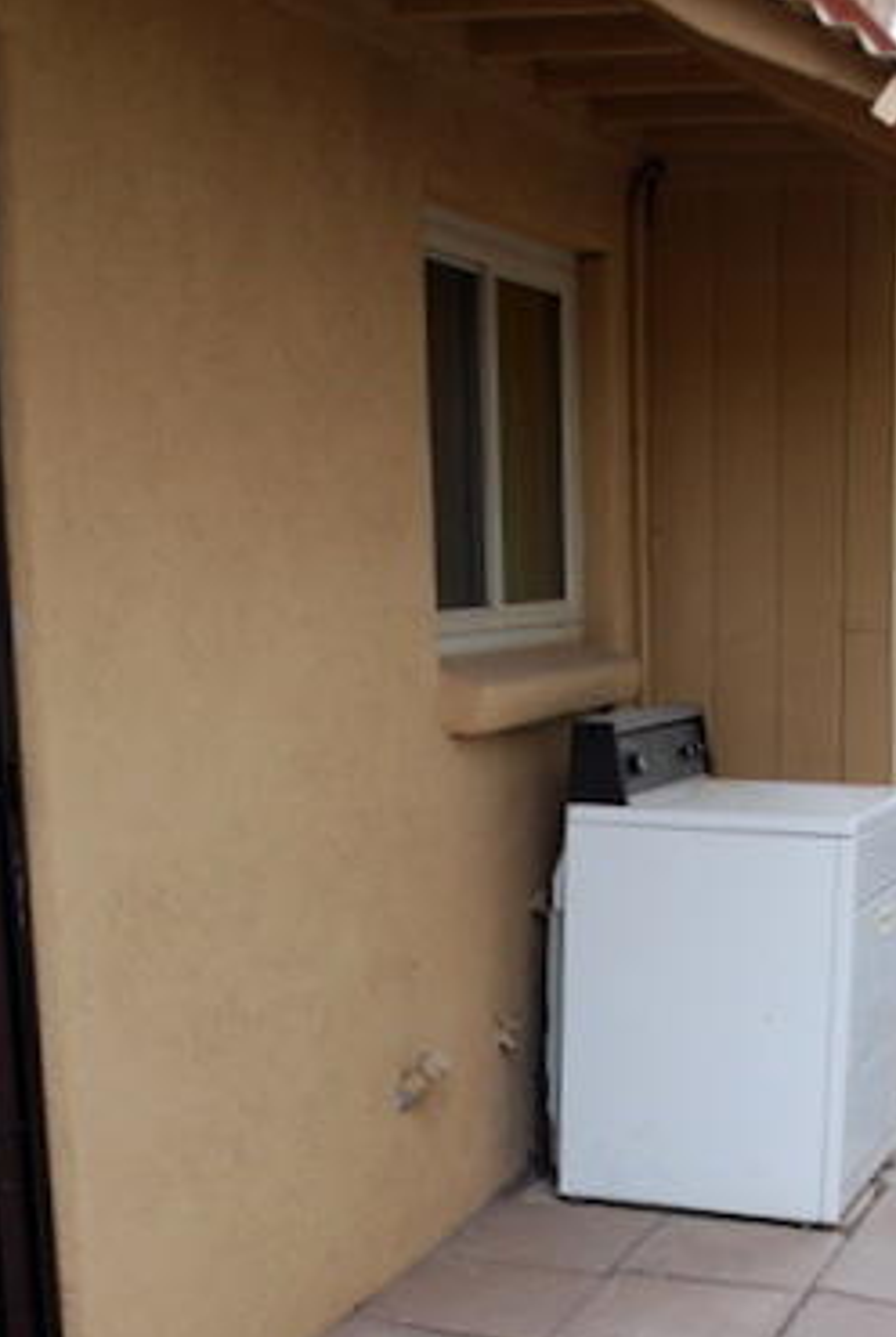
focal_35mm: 56
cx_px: 560
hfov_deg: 24.2
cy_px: 1091
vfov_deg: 34.4
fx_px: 2083
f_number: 4
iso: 200
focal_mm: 18
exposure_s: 1/60
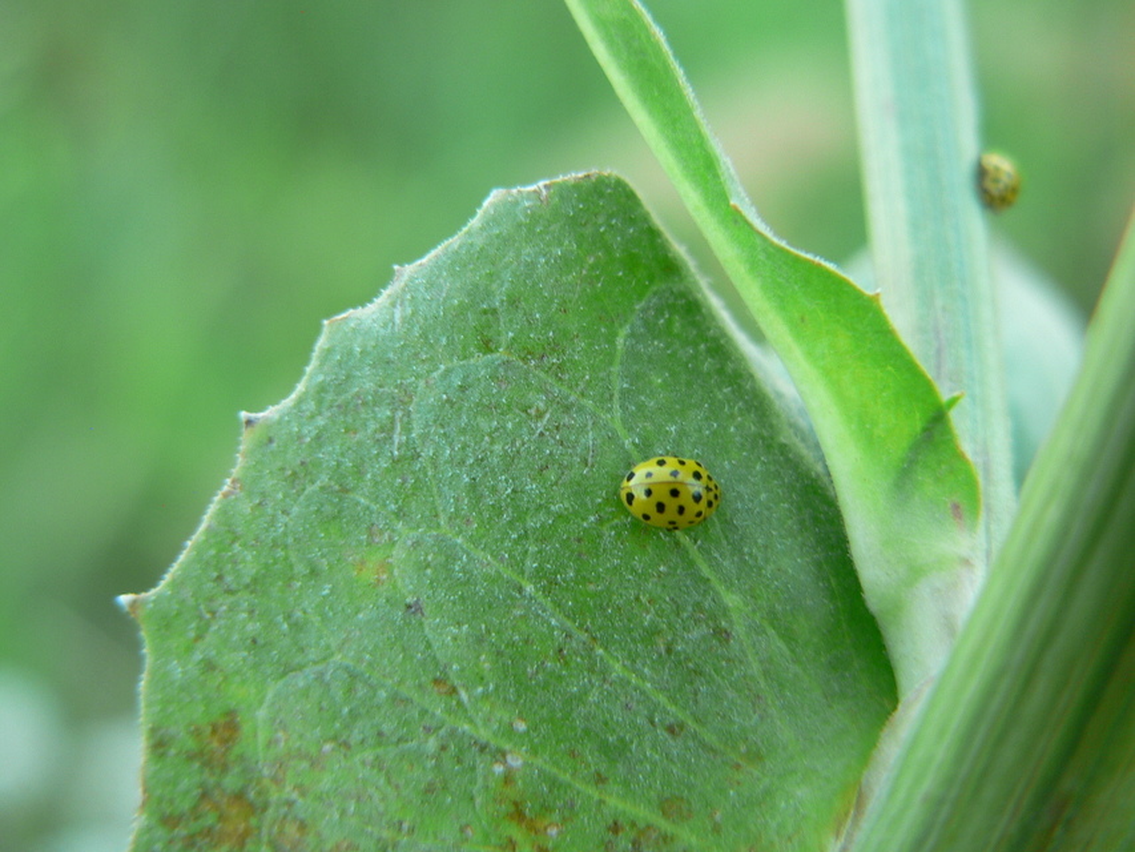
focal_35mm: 93
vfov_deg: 15.9
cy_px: 426
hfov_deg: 21.1
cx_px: 568
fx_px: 3050
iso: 80
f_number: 2.8
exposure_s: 1/60
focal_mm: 15.5
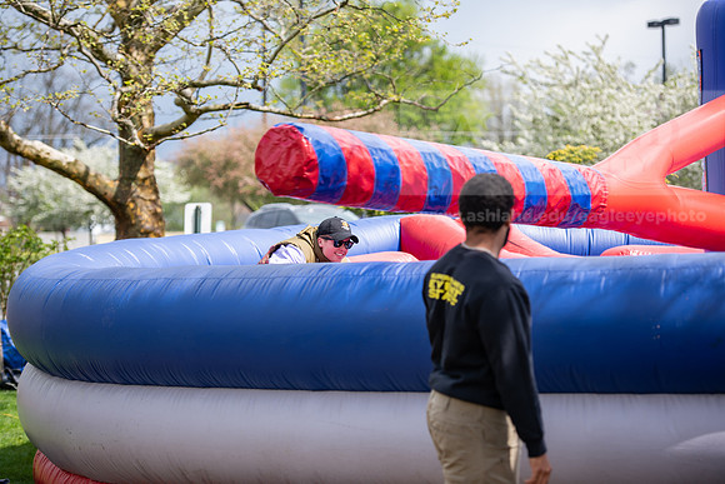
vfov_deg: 13.0
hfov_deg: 19.5
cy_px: 242
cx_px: 362
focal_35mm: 105
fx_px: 2115
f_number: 3.2
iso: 80
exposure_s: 1/500
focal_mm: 105
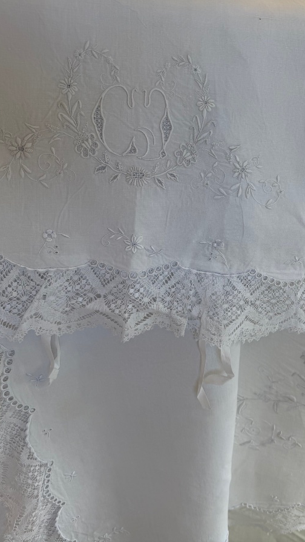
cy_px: 271
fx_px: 503
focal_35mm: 35
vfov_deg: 56.6
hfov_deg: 32.2
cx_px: 269
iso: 50
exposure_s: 1/146
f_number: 1.78
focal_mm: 6.76
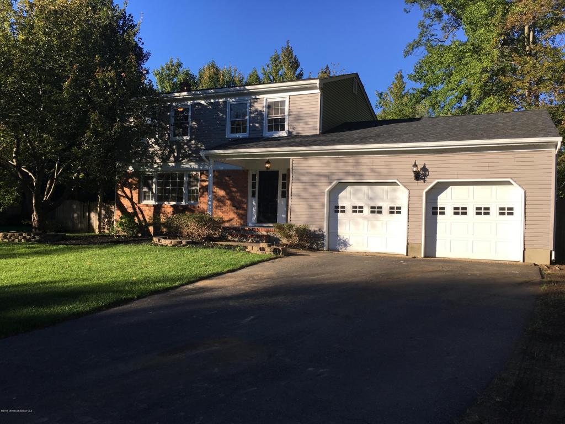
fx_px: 473
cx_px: 282
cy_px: 212
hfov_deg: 61.7
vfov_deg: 48.2
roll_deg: -2.2
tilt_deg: +1.3
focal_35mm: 29
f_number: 2.2
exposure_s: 1/927
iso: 25
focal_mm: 4.15
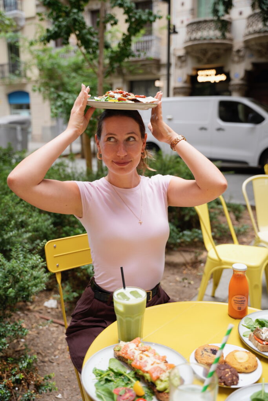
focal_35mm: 35
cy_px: 200
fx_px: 387
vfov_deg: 54.8
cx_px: 134
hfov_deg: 38.2
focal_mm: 34.7
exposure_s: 1/160
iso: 125
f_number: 2.8
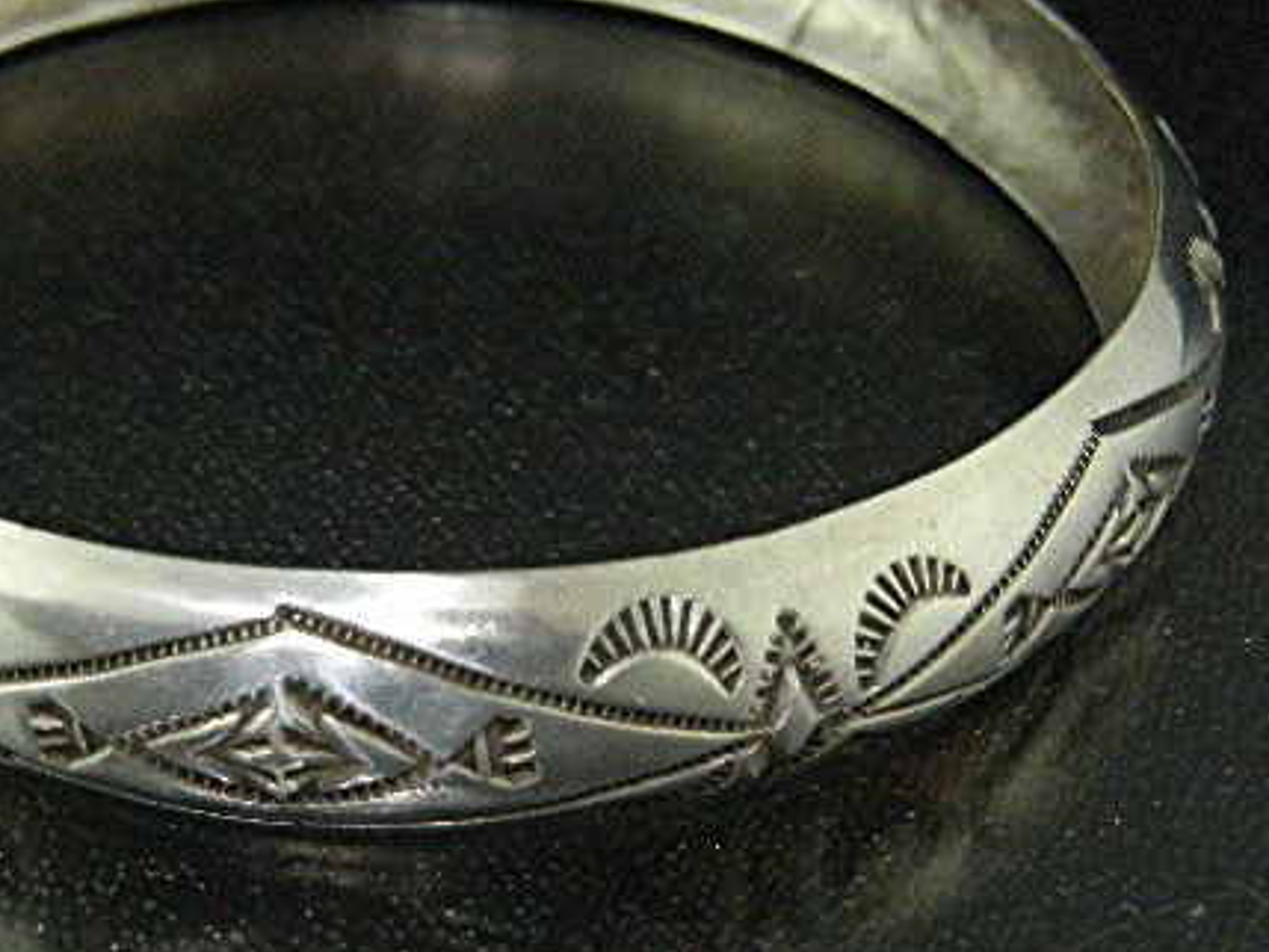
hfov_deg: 22.1
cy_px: 423
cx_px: 370
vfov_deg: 16.8
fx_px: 3227
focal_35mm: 88
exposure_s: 1/30
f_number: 8
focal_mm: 10.6
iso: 571
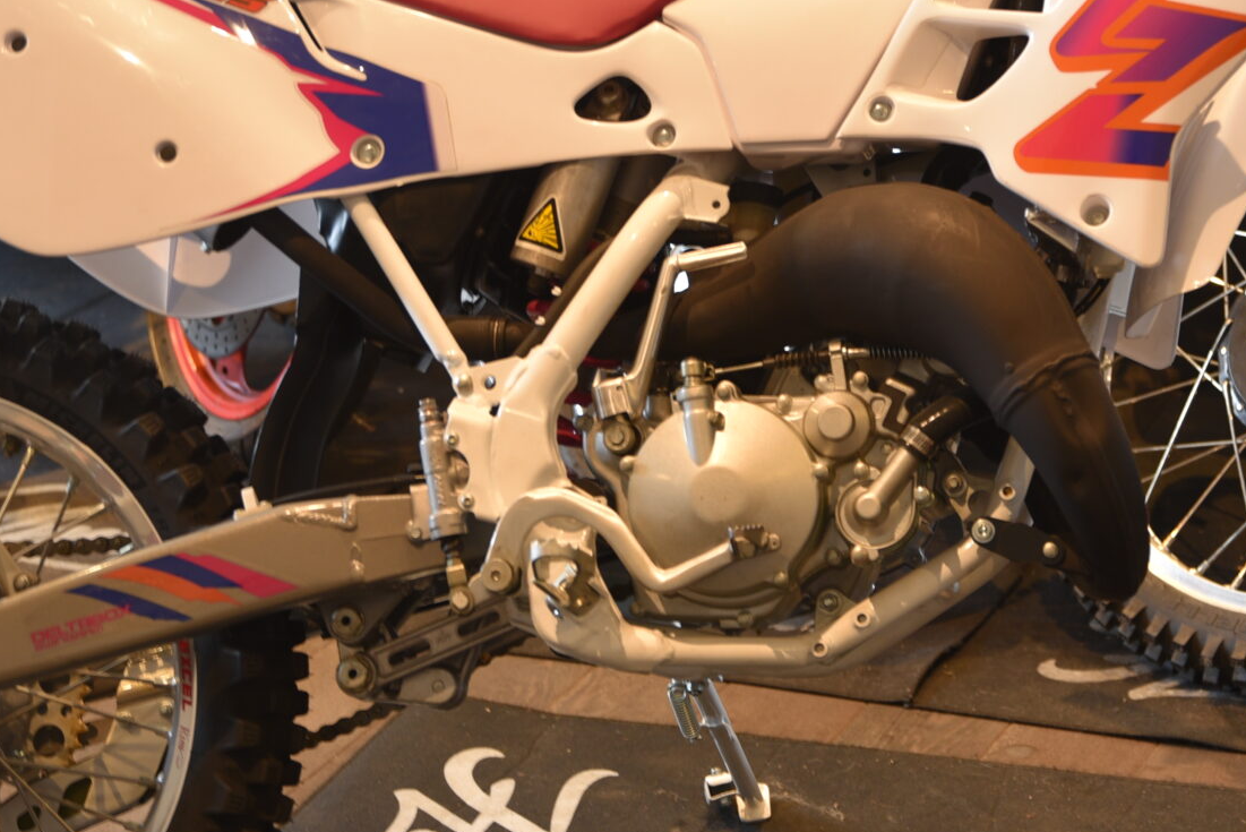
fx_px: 3705
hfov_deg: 19.1
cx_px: 791
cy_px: 313
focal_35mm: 107
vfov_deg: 12.8
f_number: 2.8
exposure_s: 1/5
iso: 100
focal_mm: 46
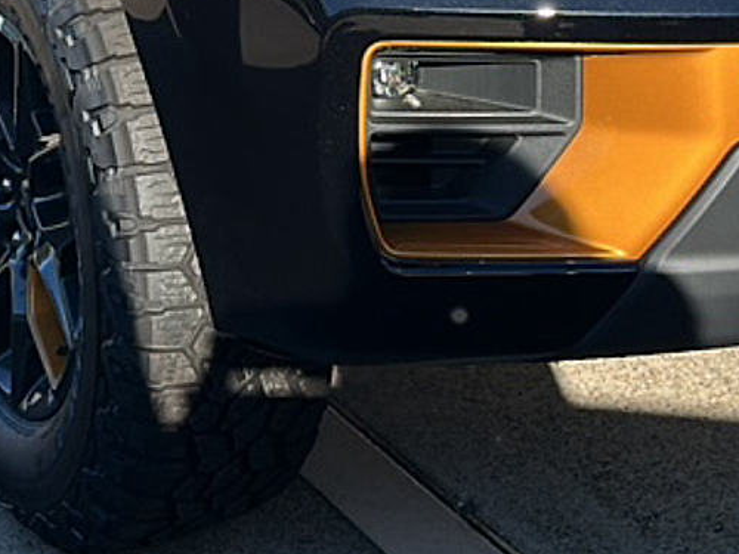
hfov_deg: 24.4
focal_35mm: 80
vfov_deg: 16.8
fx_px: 1708
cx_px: 420
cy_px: -259
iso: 80
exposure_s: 1/2674
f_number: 1.78
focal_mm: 6.86
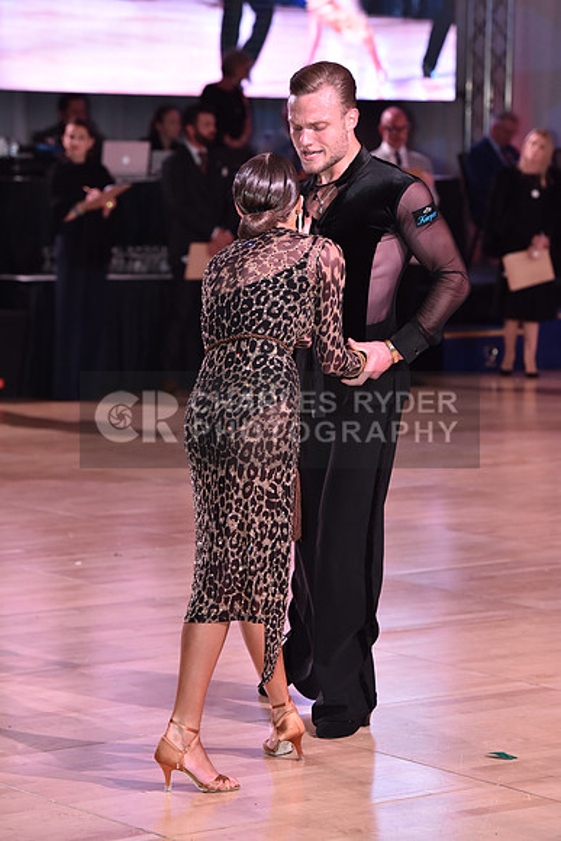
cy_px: 420
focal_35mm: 130
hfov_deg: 10.6
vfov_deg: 15.8
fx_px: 3037
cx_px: 280
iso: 1600
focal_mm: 130
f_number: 5
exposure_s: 1/250
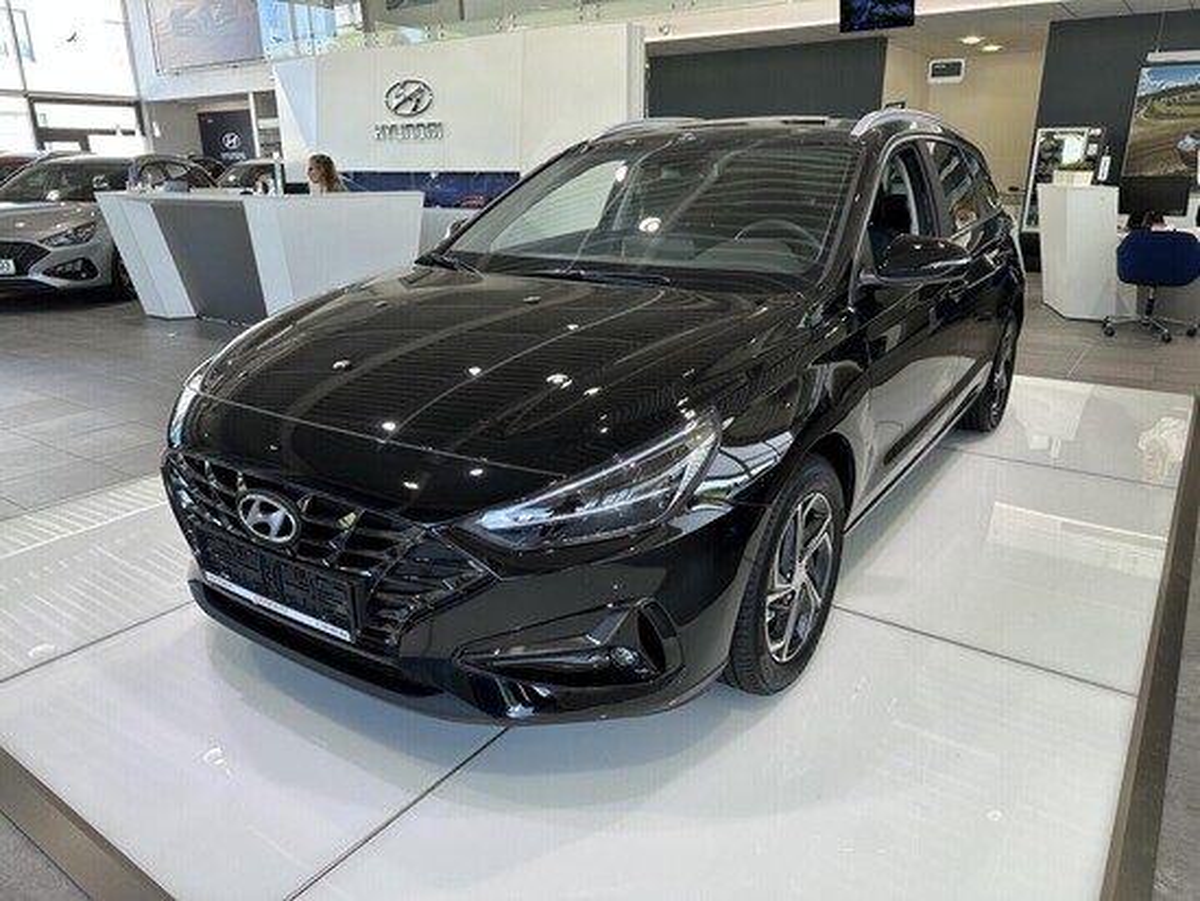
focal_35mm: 24
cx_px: 600
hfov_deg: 71.6
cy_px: 450
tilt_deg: -19.3
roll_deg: +0.5
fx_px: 832
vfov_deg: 56.9
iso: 64
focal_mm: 6.86
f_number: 1.78
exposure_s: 1/126
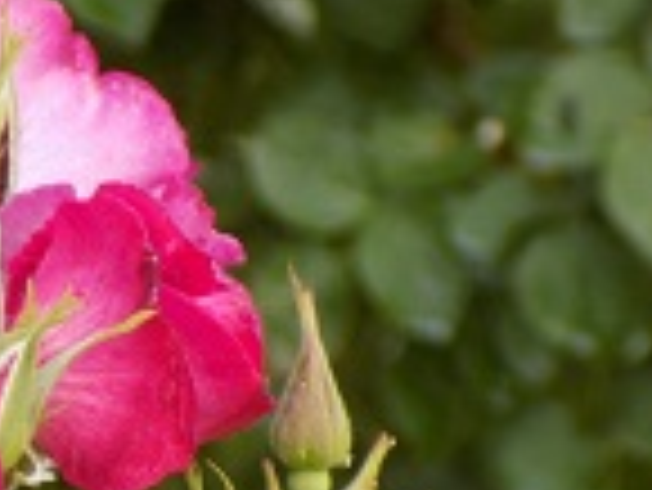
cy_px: 351
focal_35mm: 391
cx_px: -360
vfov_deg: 3.8
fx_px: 7371
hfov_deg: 5.0
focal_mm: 20.9
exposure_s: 1/60
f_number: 4.8
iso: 80
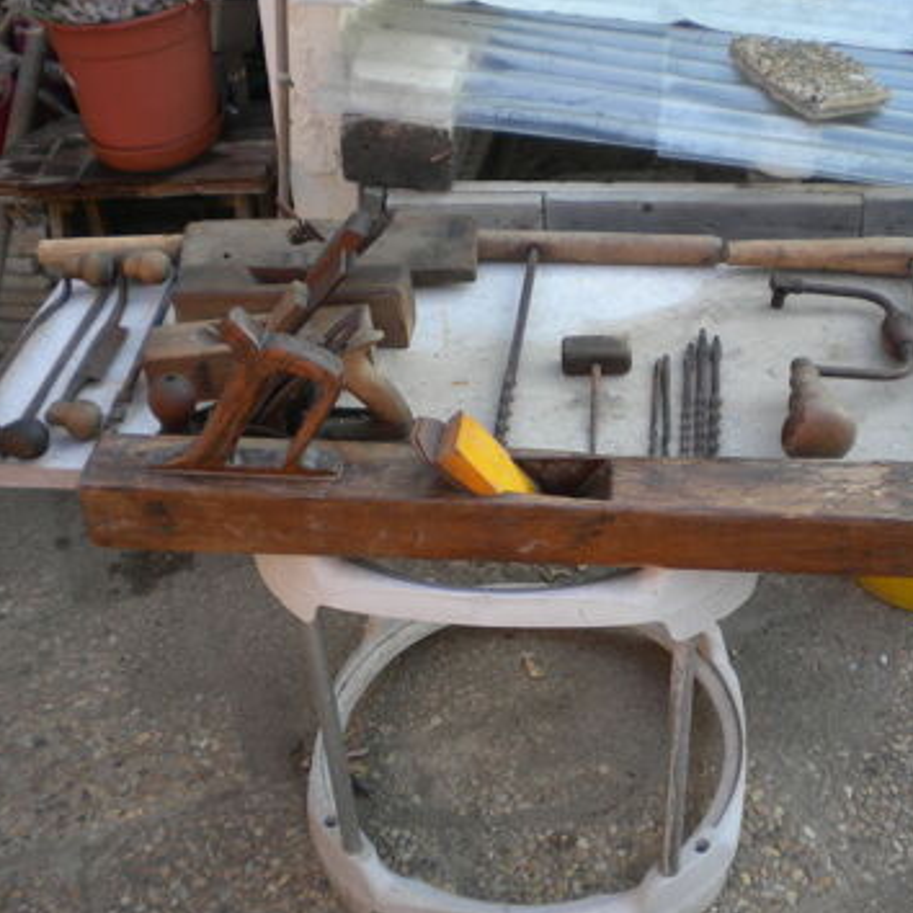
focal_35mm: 42
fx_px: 1253
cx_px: 534
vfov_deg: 40.0
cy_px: 454
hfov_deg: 39.9
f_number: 3.1
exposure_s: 1/140
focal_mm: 6.3
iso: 80
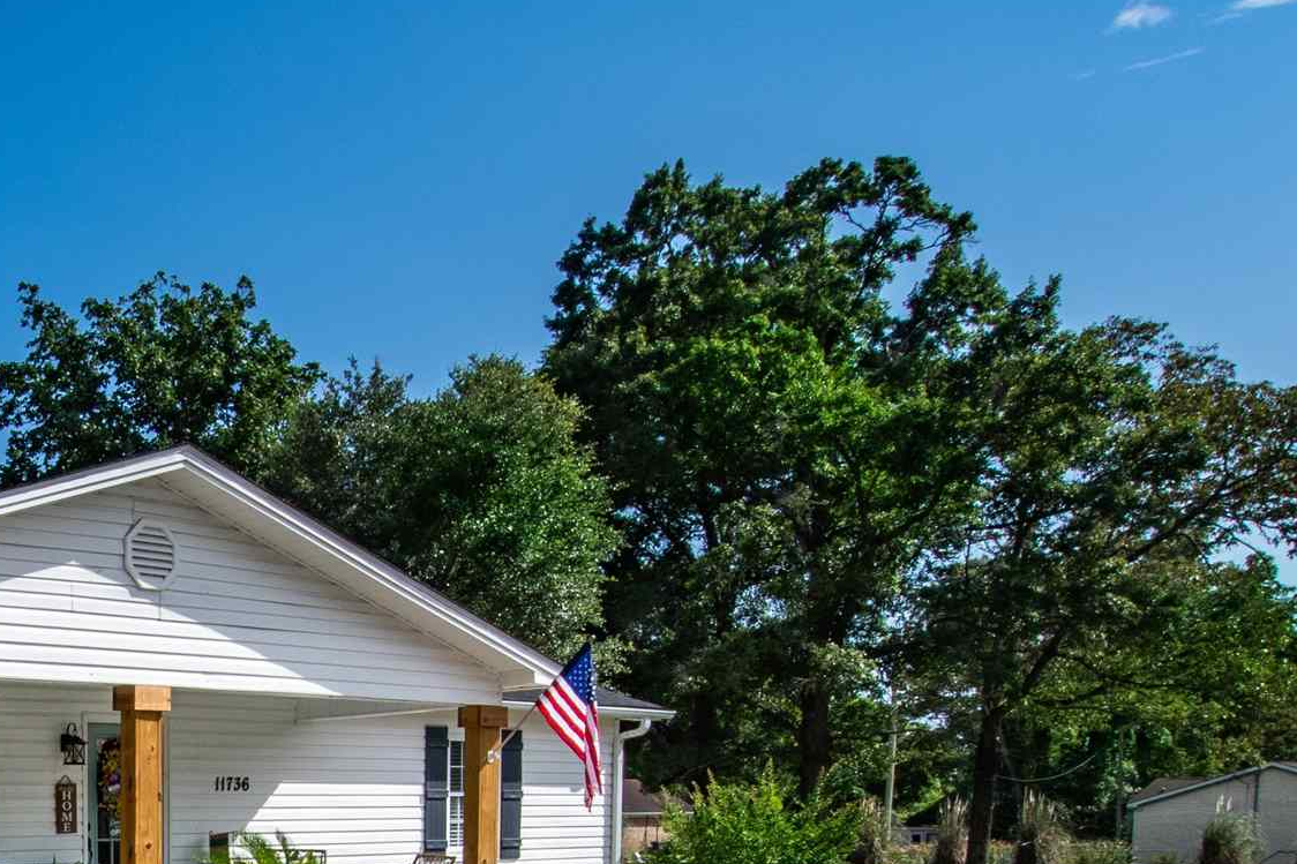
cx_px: 43
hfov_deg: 42.0
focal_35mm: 41
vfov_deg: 29.6
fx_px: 1477
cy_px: 932
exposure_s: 1/250
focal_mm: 10
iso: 100
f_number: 13
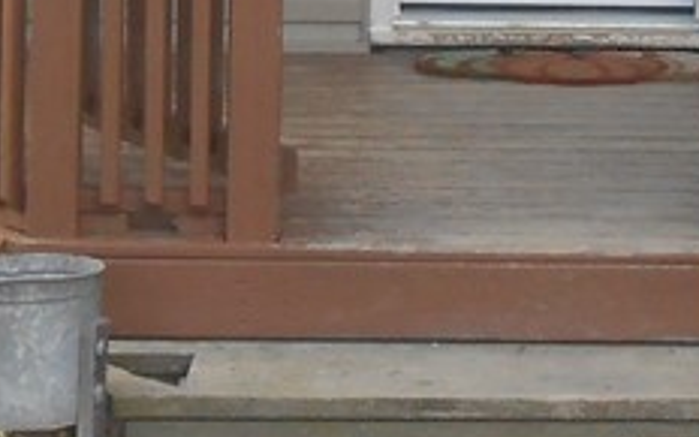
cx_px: 548
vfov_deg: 7.1
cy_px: -446
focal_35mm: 178
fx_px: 3391
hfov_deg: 11.7
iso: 200
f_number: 4.2
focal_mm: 6.8
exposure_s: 1/250
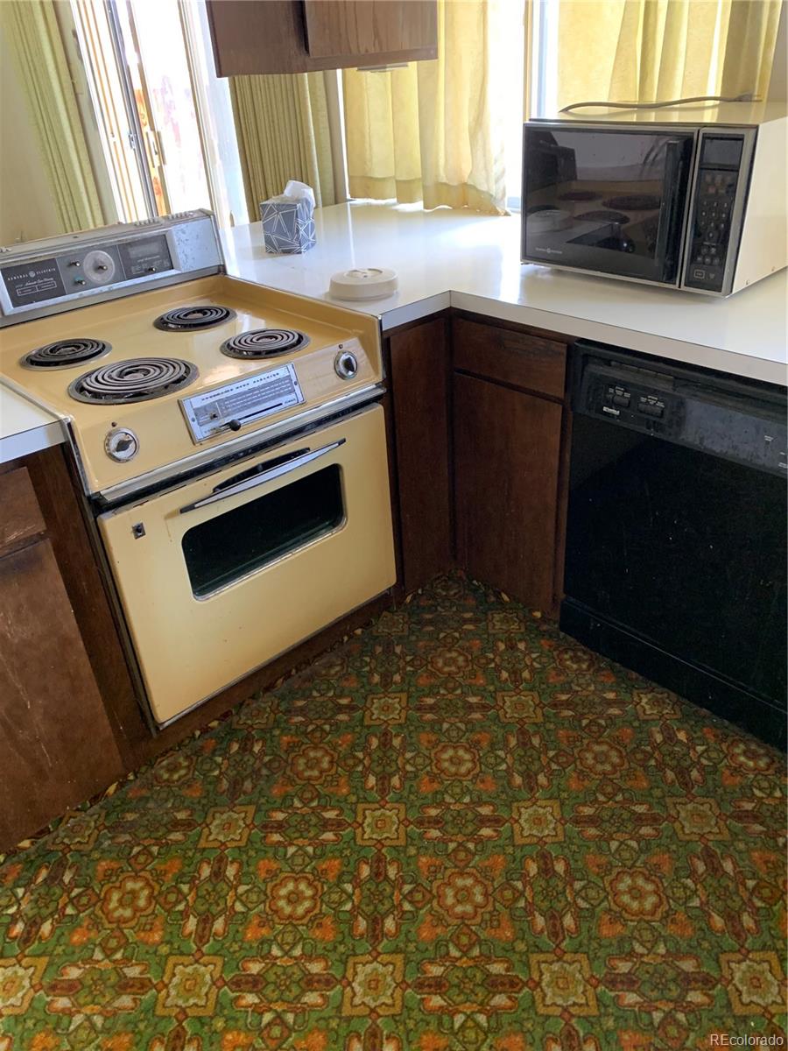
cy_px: 526
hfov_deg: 53.1
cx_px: 394
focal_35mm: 26
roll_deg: +4.2
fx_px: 789
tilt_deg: -30.5
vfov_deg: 67.3
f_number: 1.8
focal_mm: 4.25
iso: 200
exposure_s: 1/60
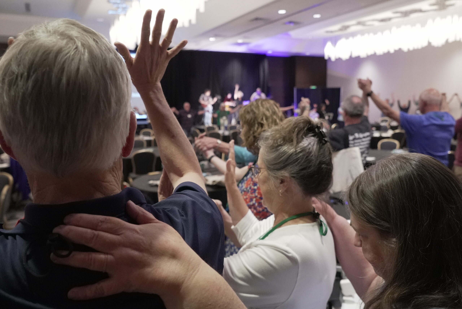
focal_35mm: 29
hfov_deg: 63.6
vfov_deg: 45.0
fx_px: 372
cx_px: 231
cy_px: 154
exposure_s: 1/160
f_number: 5
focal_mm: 29
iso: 12800
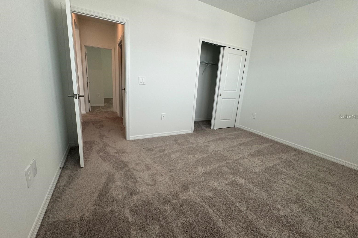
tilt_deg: -14.7
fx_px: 149
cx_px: 177
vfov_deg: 77.3
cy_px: 117
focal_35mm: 15
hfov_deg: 100.4
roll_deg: -4.2
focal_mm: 2.22
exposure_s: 1/120
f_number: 2.2
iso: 80
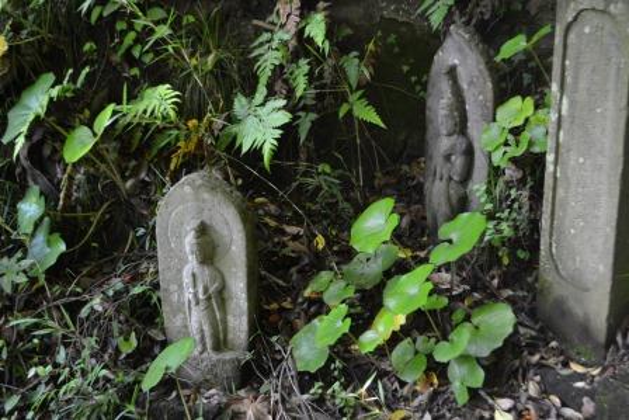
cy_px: 210
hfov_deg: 38.9
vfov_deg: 26.5
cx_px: 314
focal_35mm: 51
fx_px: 891
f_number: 5
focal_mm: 34
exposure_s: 1/60
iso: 1100
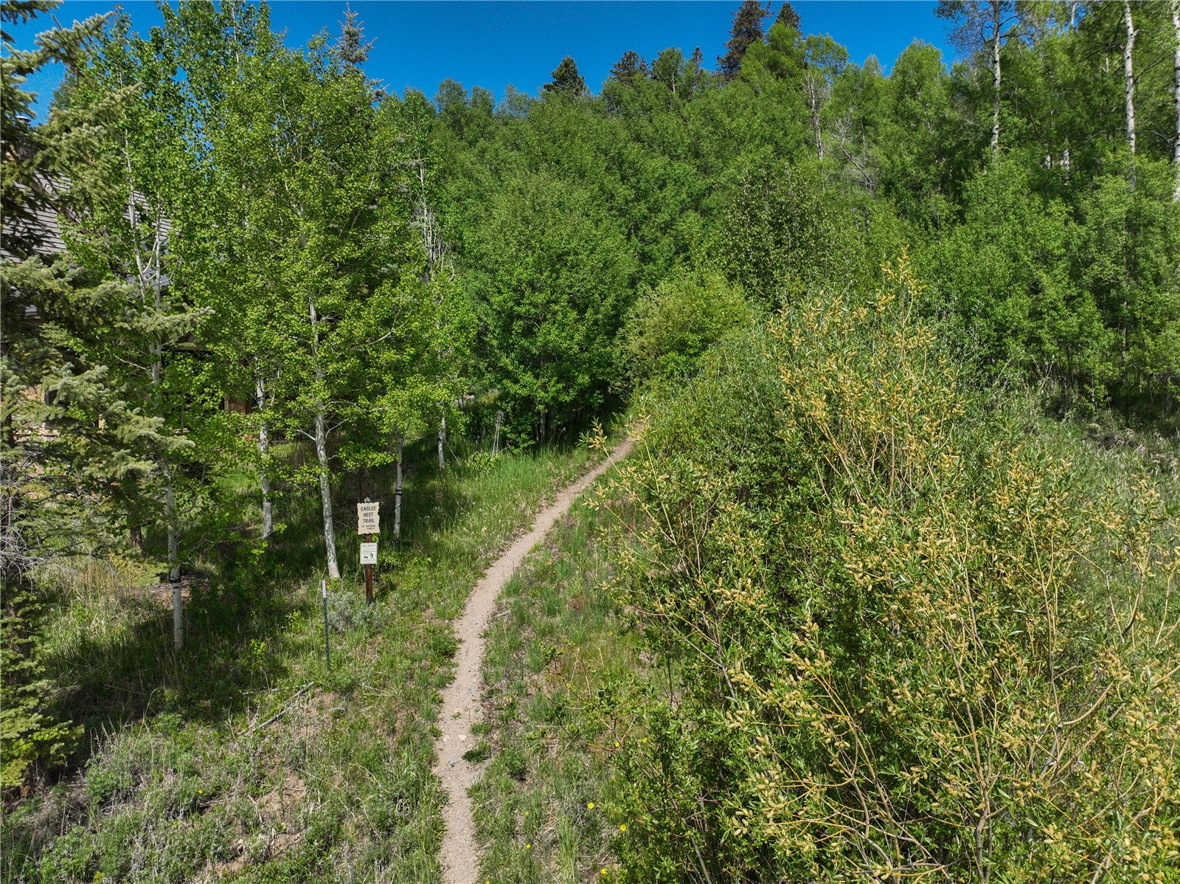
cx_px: 590
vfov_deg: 56.8
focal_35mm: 24
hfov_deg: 71.6
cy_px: 442
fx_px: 818
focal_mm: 12.29
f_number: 2.8
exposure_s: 1/1600
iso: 100
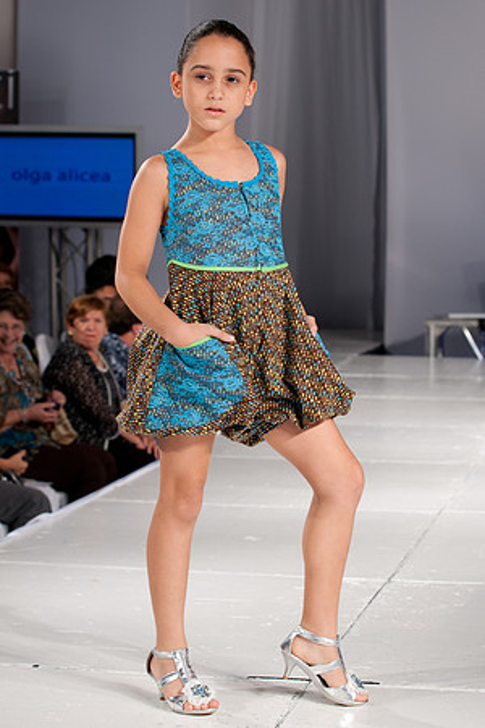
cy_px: 364
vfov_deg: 28.8
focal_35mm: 70
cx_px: 242
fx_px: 1414
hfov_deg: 19.5
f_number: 5
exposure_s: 1/125
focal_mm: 70
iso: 200
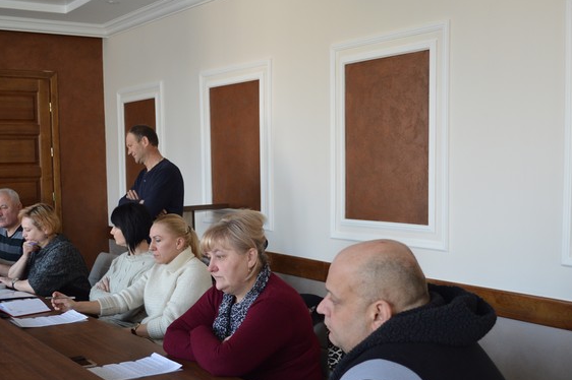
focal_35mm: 47
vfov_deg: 28.5
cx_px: 260
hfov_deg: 41.9
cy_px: 249
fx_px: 746
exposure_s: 1/60
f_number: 3.8
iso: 560
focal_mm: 22
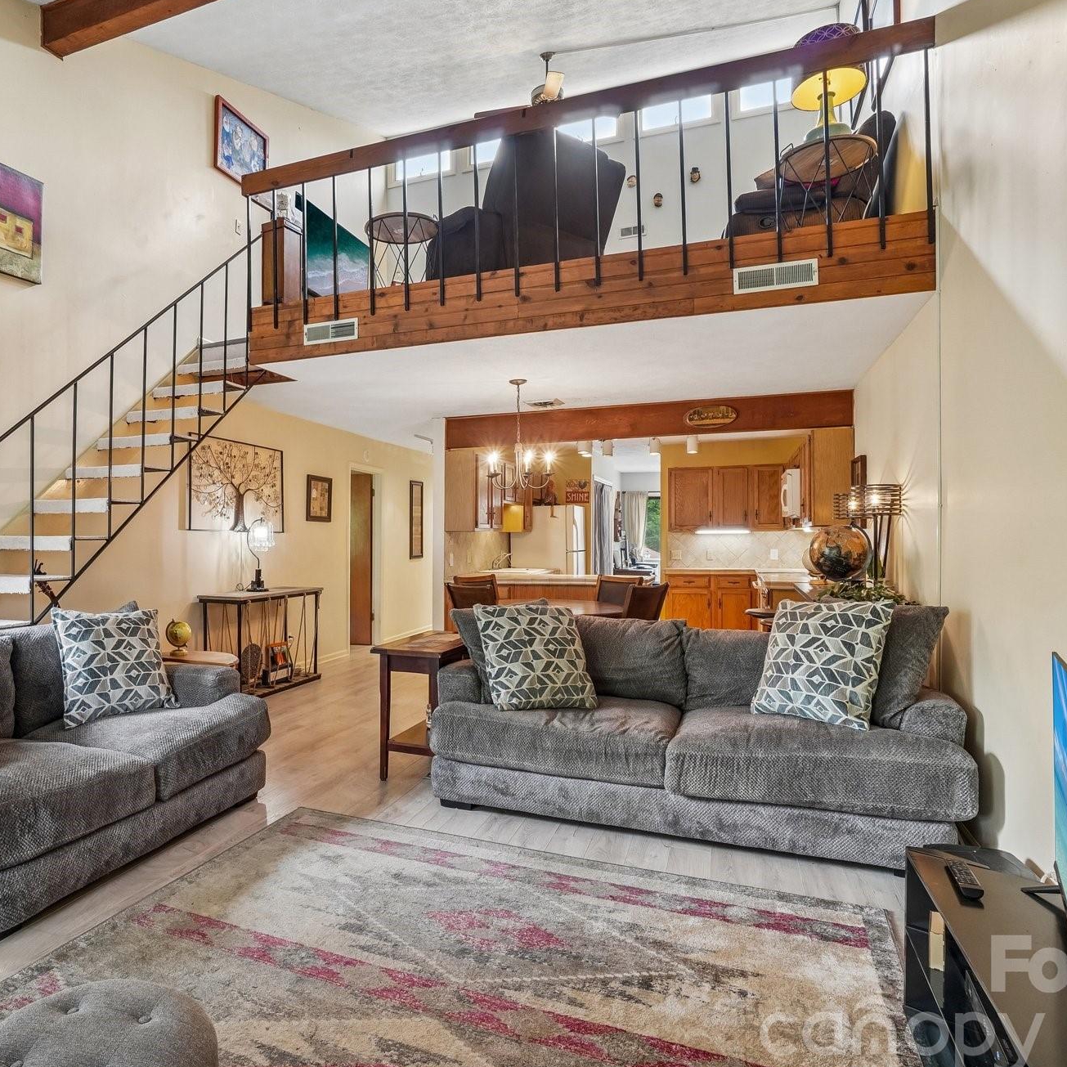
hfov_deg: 73.8
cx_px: 415
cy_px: 538
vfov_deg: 74.8
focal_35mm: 20
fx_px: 697
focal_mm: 10
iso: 400
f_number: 8
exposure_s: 1/6
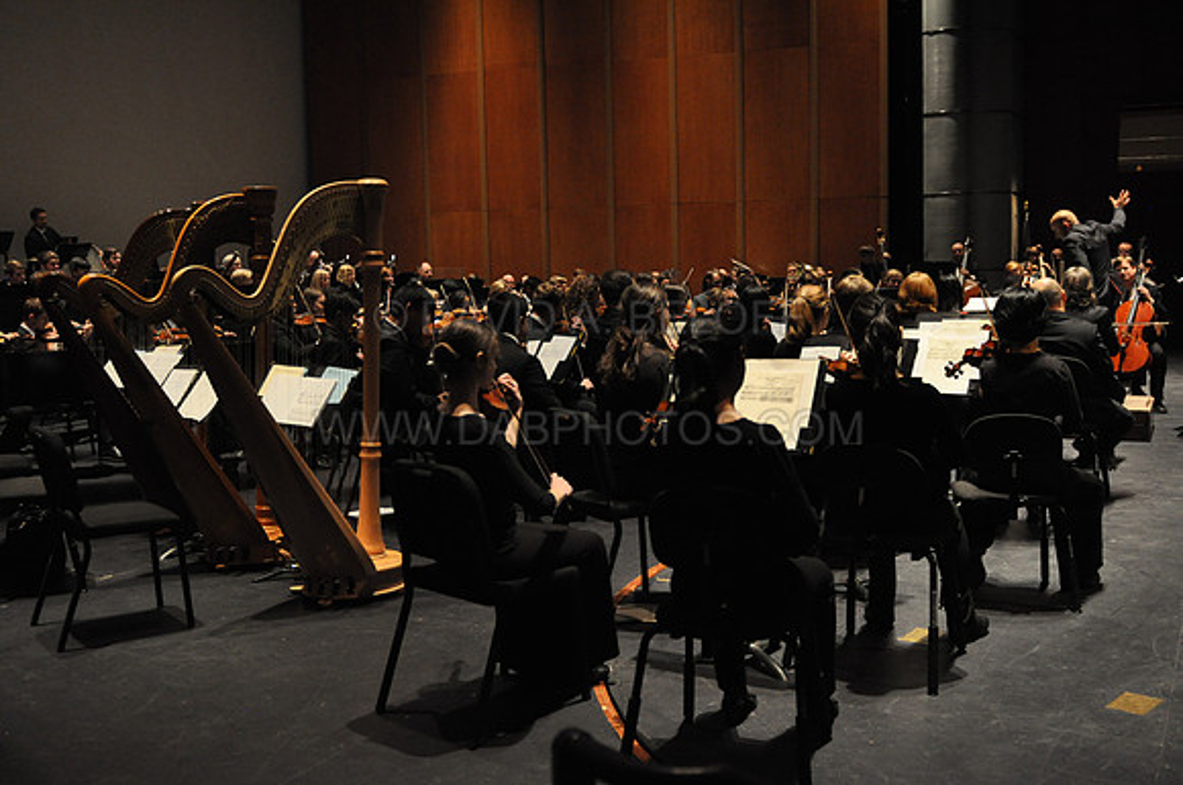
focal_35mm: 36
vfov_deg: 36.8
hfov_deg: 53.2
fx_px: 1181
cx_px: 592
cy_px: 392
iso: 1600
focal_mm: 24
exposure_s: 1/250
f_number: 2.8
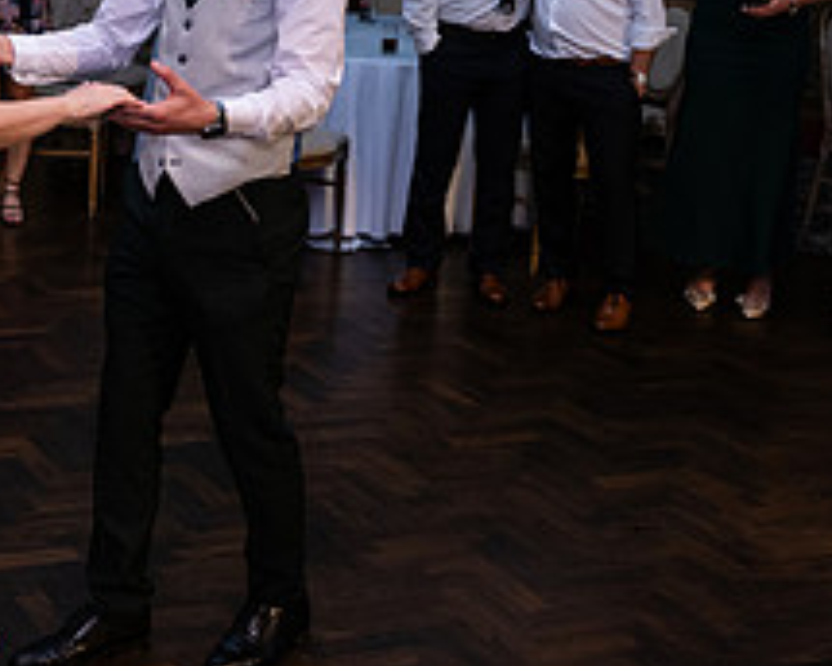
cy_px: 106
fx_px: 1748
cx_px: -8
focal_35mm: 71
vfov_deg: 21.2
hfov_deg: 25.4
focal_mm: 28
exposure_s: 1/160
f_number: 3.5
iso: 800
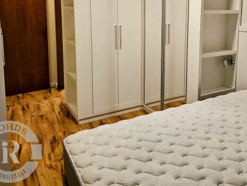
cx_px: 160
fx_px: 250
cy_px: 47
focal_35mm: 35
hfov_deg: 51.9
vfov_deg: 39.6
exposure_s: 1/120
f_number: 1.7
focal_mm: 6.3
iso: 1000
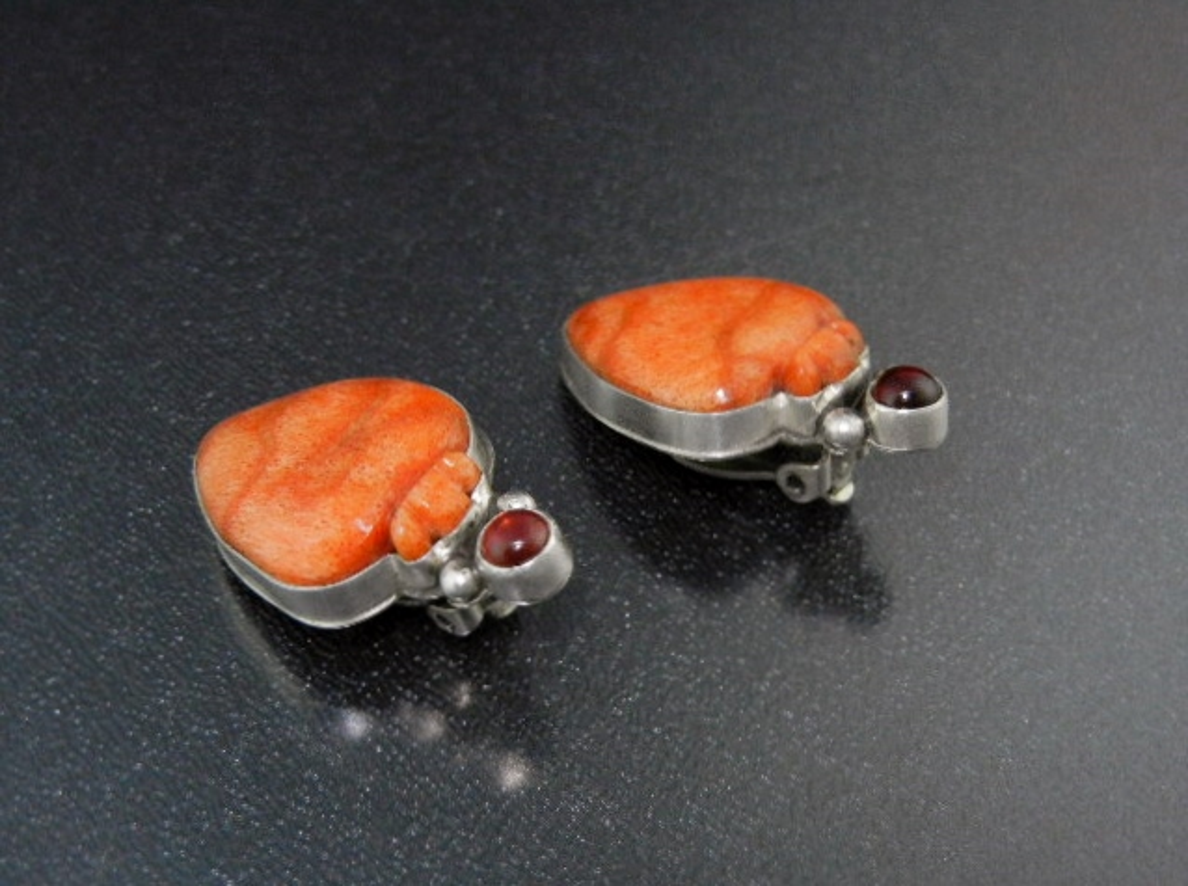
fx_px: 1781
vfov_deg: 27.9
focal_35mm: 52
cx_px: 594
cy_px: 443
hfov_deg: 36.9
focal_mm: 9.3
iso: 800
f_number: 7.8
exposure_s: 1/30
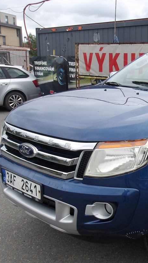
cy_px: 143
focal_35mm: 43
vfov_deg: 47.3
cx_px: 168
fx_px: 300
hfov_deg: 25.4
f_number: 3
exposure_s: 1/439
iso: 100
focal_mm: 4.9
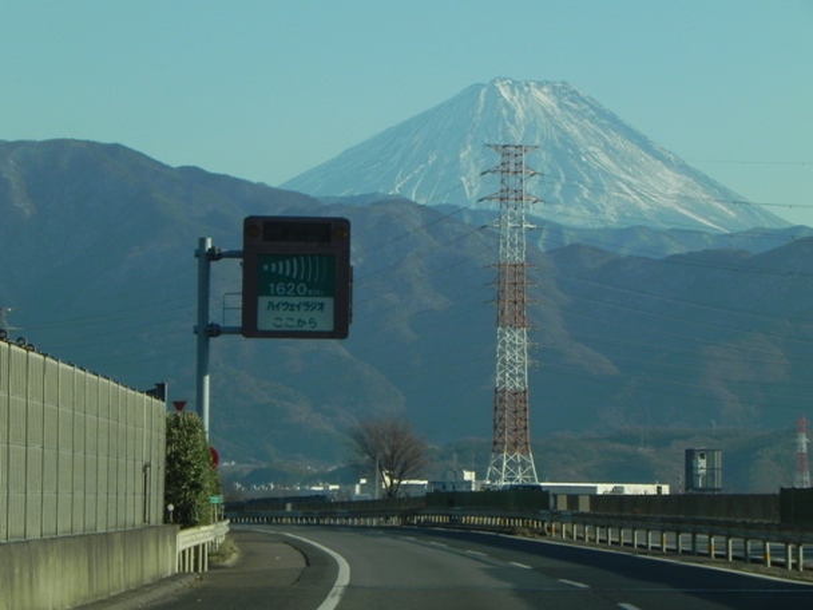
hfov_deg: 10.7
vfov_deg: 8.1
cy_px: 305
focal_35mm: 184
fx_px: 4321
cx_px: 406
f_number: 6.3
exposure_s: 1/864
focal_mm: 32.7
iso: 200
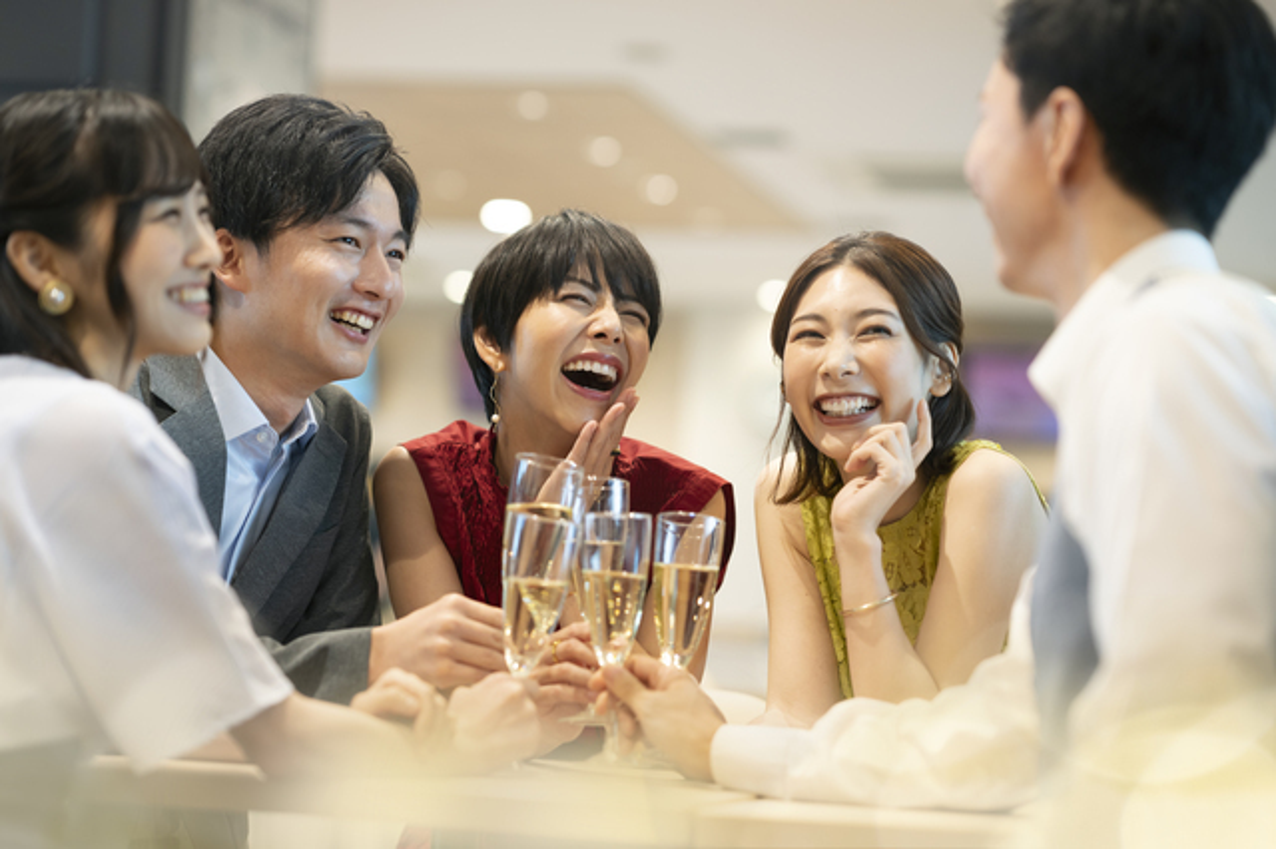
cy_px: 424
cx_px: 638
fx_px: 3011
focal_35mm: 85
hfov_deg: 23.9
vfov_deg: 16.1
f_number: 2
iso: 640
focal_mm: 85
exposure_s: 1/250
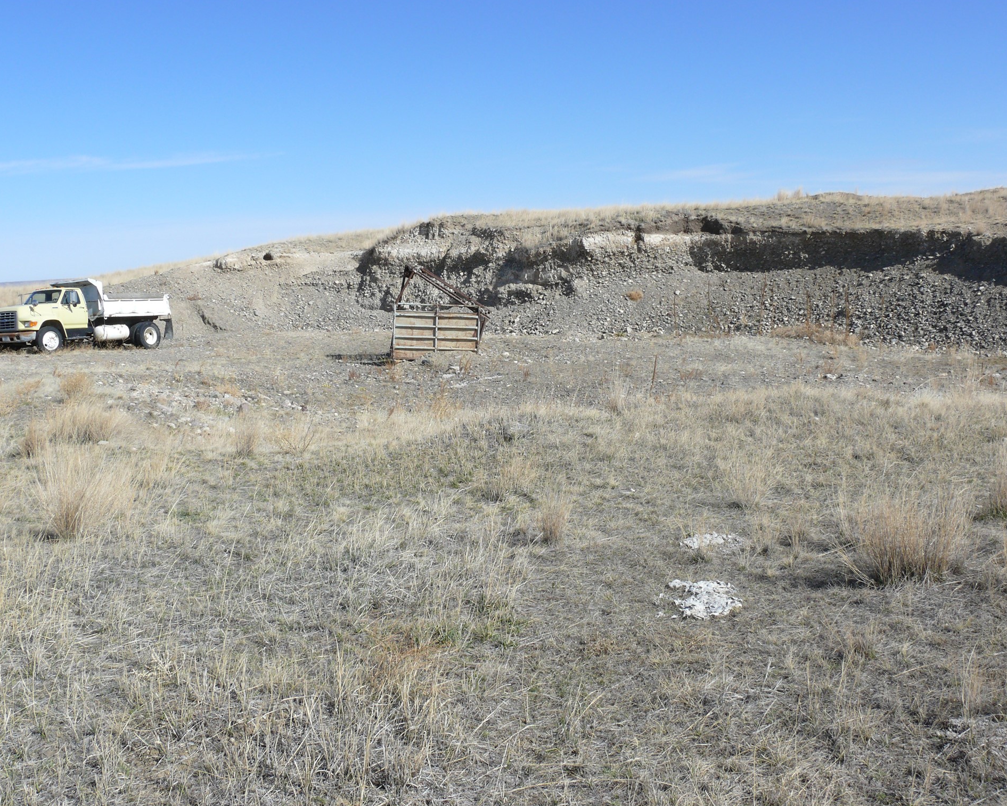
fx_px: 1103
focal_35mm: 37
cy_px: 402
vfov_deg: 40.1
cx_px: 501
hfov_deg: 49.1
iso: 100
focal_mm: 7.4
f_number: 7.1
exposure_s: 1/400
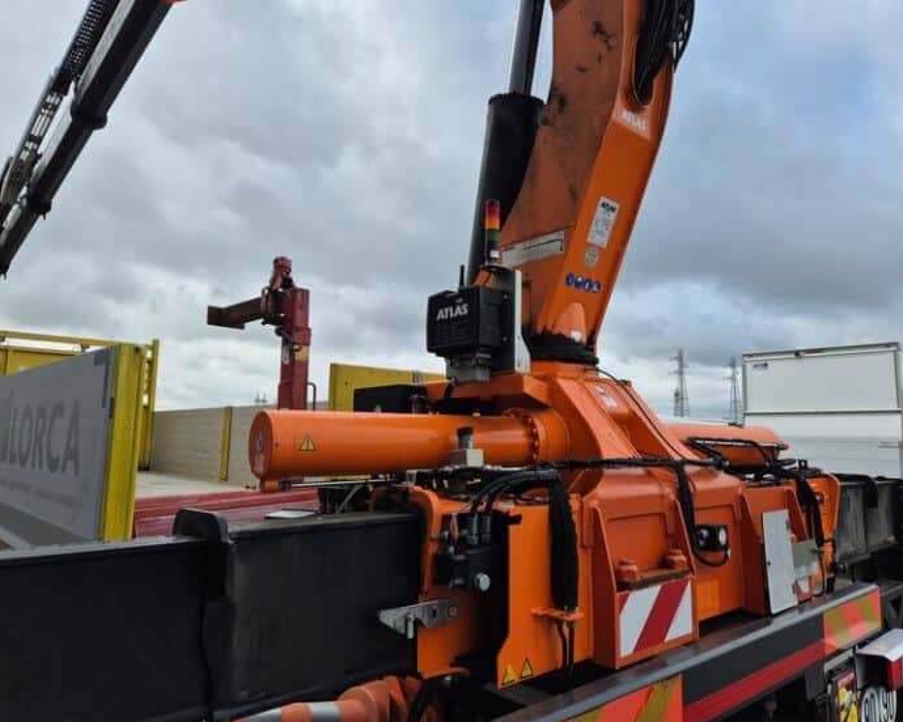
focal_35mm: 25
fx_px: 668
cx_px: 480
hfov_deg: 68.0
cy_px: 356
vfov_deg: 56.8
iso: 25
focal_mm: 5.4
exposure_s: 1/872
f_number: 1.8
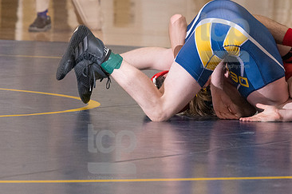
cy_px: 41
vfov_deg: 3.0
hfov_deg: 4.6
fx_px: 3661
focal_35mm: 452
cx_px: 225
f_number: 5.6
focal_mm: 190
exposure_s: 1/250
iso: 2000
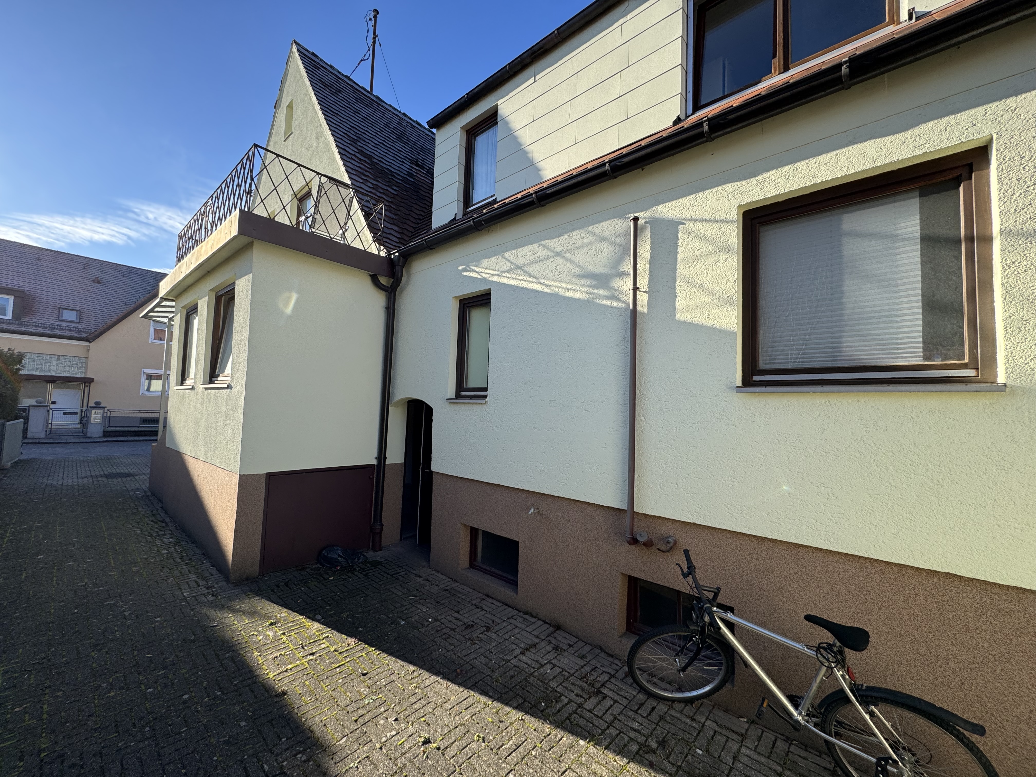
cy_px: 388
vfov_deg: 85.7
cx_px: 518
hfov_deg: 102.1
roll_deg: -2.4
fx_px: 419
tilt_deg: +3.3
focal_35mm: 14
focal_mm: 2.22
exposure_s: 1/582
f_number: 2.2
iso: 40
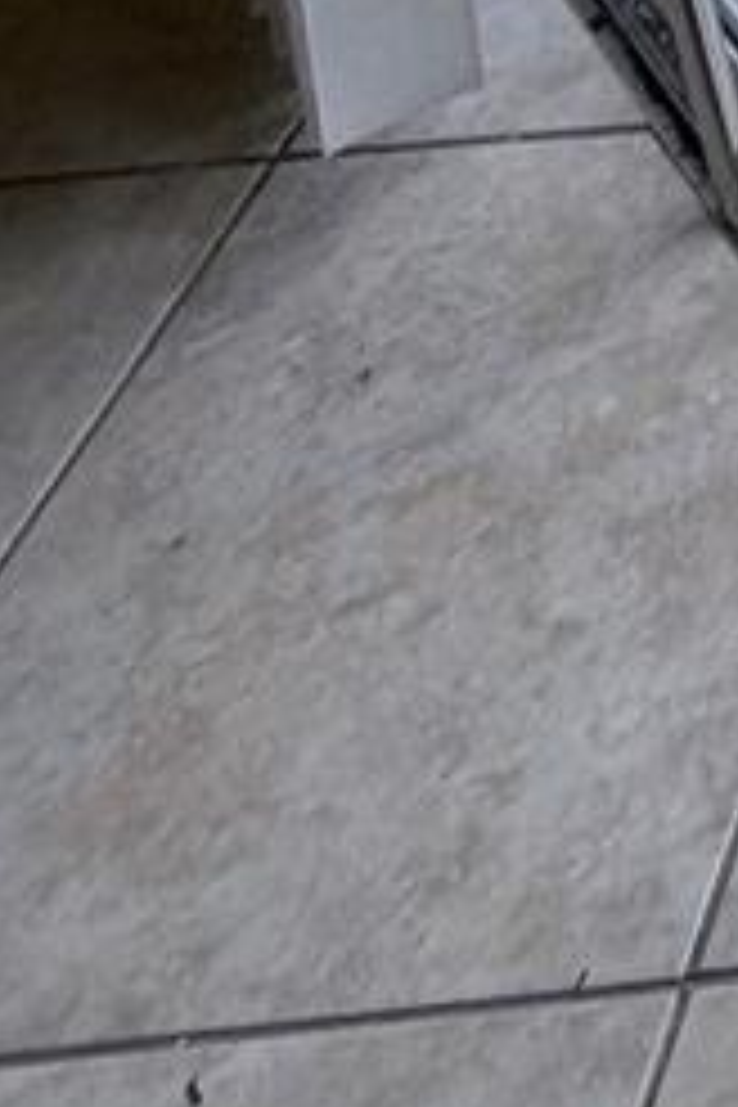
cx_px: 1868
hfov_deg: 13.2
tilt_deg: -11.1
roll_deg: +0.5
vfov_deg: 15.9
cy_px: -1458
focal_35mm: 71
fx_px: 2183
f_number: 2.2
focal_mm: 2.22
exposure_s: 1/243
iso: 40
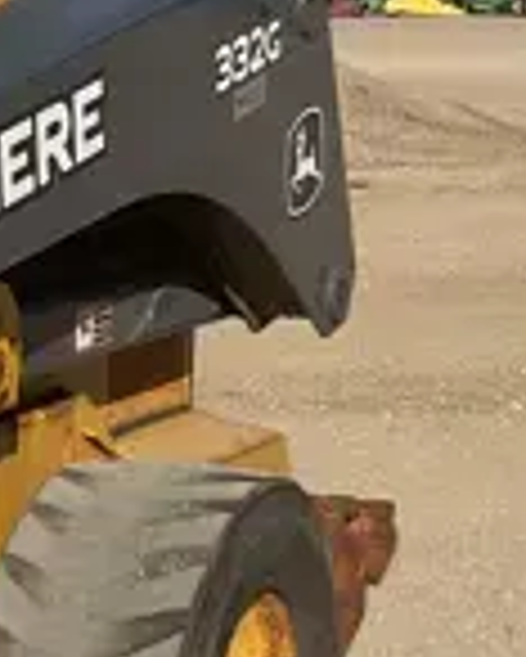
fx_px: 2410
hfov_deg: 11.4
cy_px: 428
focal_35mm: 124
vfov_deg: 15.5
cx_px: -459
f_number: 1.8
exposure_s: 1/2320
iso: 25
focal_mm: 3
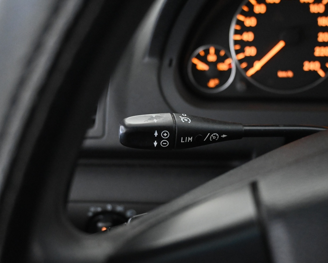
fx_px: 377
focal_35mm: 39
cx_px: 190
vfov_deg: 38.4
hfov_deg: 46.8
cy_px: 132
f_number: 4
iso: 7200
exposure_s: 1/40
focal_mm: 22.5
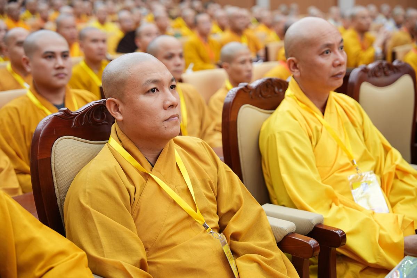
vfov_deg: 24.6
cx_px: 208
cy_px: 139
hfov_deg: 36.2
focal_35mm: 55
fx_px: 637
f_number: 2.8
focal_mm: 55
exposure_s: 1/125
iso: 1600
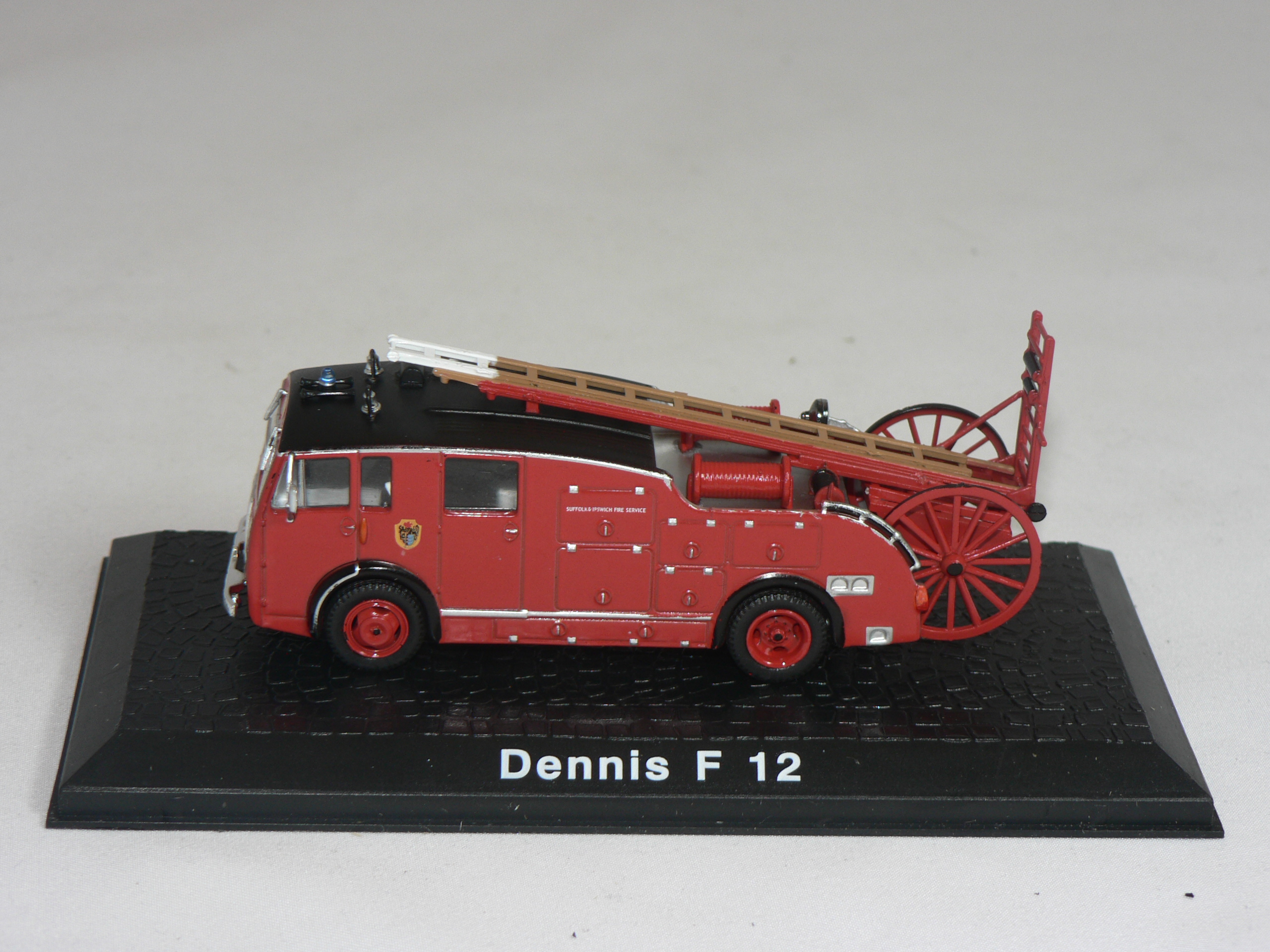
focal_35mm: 91
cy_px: 476
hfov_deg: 21.5
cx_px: 635
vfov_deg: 16.2
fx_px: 3339
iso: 80
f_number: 3.2
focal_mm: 15.2
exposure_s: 1/60
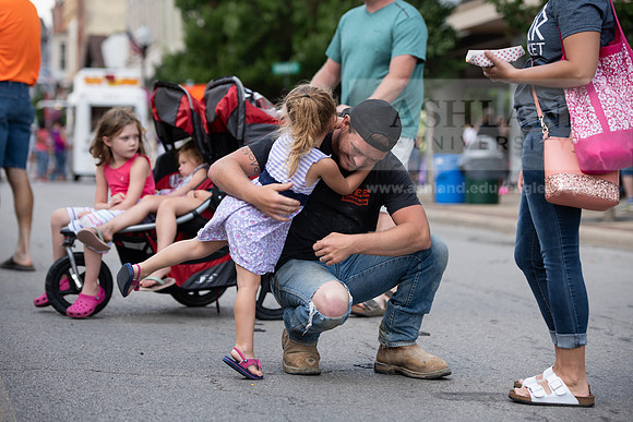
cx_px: 316
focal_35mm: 102
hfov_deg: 20.0
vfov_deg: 13.4
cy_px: 211
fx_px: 1794
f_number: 4
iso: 125
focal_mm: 102
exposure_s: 1/250
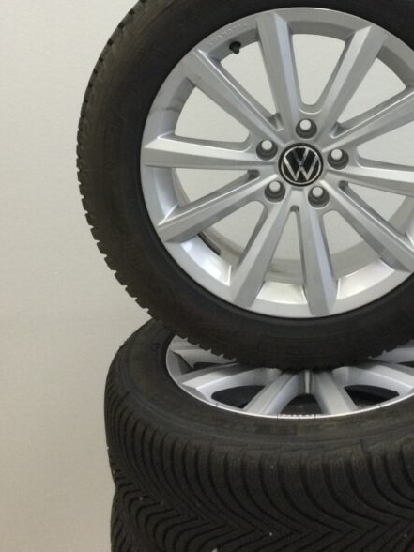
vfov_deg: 34.7
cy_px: 128
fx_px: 861
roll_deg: +4.4
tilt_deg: -11.6
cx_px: 292
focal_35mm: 54
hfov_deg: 26.8
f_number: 2.4
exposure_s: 1/33
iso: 80
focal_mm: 3.3
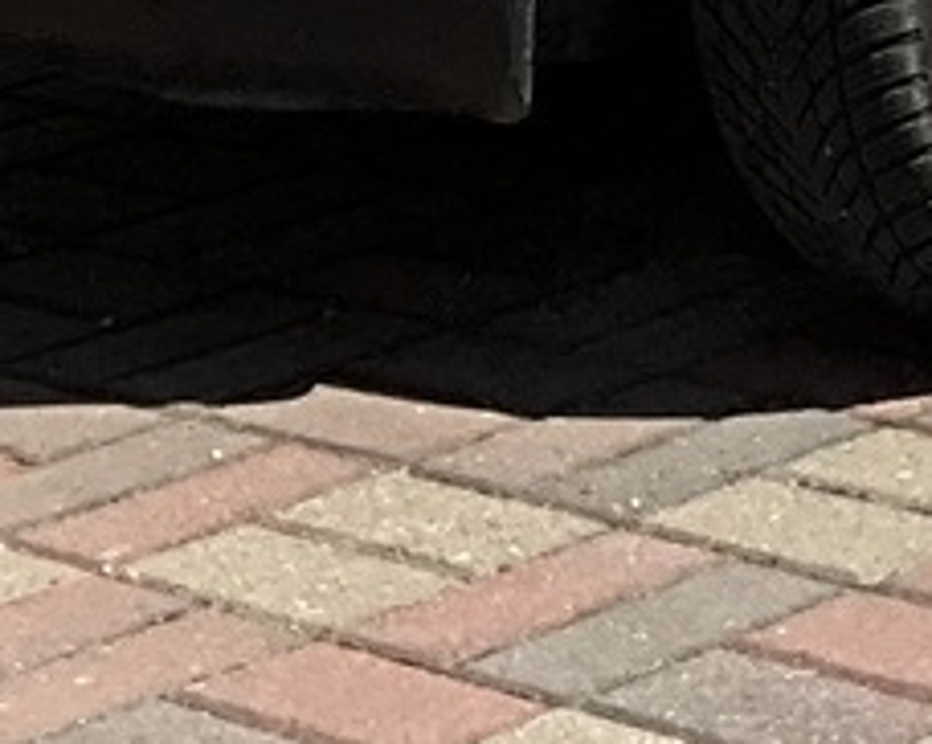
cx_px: 2383
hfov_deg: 8.7
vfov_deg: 7.3
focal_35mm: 199
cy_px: -952
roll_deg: +3.3
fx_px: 5484
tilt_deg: -7.3
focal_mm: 3
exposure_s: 1/2538
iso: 25
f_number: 1.8
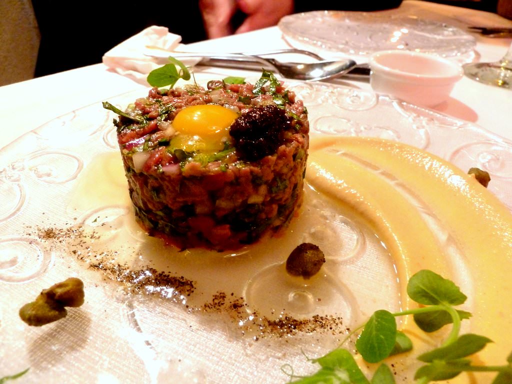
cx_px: 256
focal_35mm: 25
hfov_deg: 69.4
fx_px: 370
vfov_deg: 54.9
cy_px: 192
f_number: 3.3
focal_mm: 4.1
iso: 400
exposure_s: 1/6
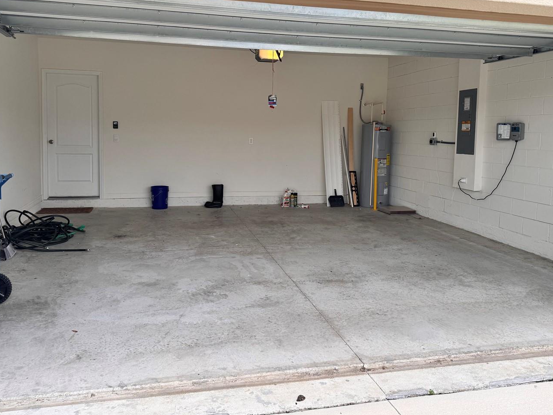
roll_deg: -0.8
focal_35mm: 30
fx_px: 479
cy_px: 172
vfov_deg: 46.6
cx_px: 272
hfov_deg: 60.0
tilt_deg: -4.8
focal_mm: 6.76
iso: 80
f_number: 1.78
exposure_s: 1/621
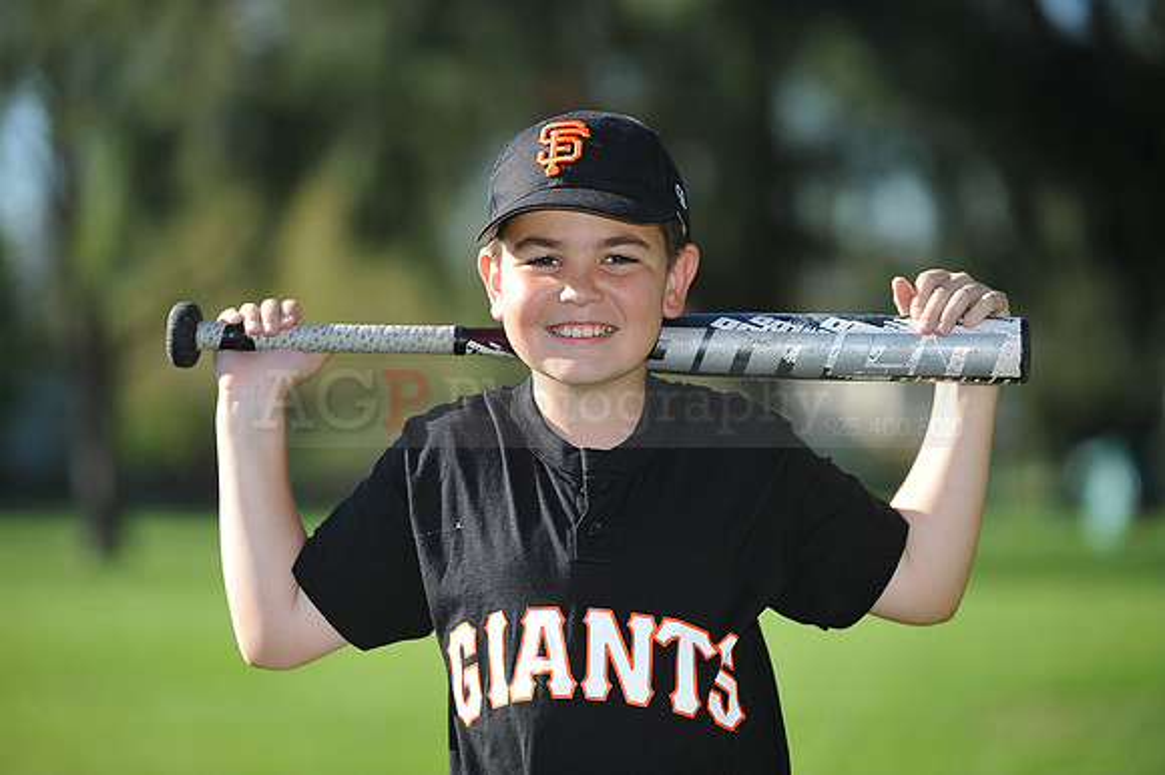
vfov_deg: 6.9
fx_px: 6468
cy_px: 388
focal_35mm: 200
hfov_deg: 10.3
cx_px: 582
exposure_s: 1/1000
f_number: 4
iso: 200
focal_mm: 200
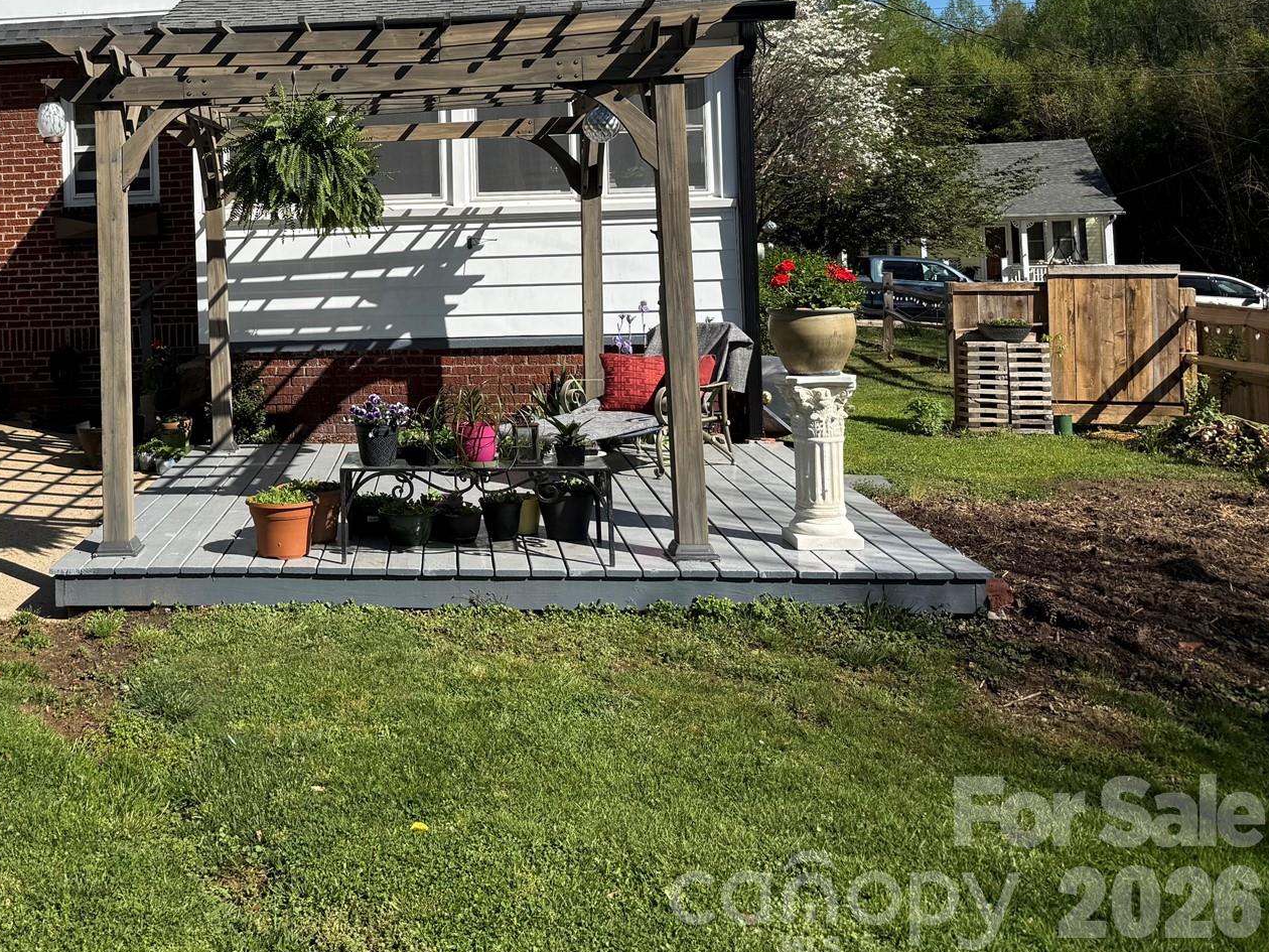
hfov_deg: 45.3
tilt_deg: +2.4
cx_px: 244
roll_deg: +1.7
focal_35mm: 39
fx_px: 1430
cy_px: 200
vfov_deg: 35.7
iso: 80
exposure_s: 1/4975
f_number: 1.78
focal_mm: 6.76
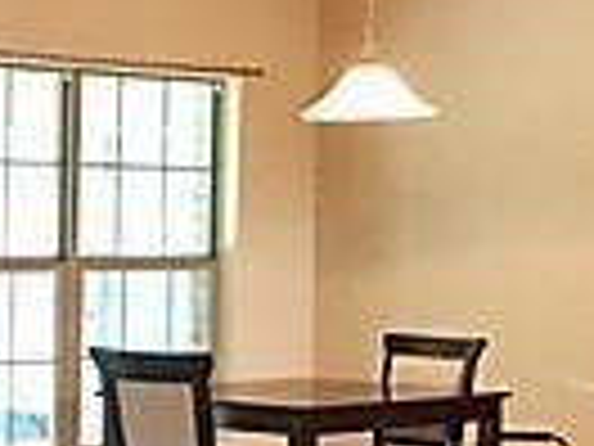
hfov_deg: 13.7
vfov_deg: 10.5
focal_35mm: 141
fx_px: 2420
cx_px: -72
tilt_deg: -0.9
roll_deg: -1.1
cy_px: 270
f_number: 2.2
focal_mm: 4.15
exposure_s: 1/17
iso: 125
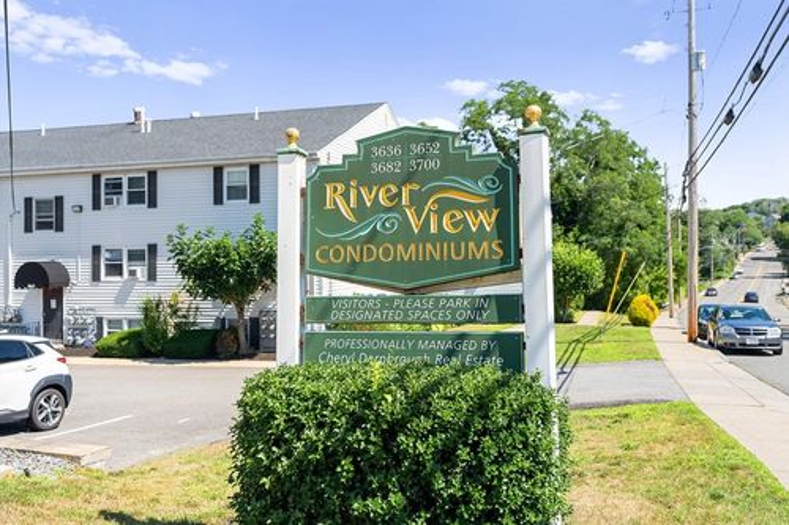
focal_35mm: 31
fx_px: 679
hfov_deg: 60.3
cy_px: 262
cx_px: 394
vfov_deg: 42.3
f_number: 2.8
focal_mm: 31
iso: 50
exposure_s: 1/800
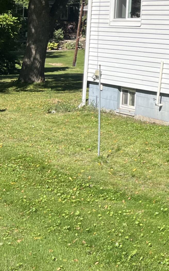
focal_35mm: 79
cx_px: 350
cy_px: -19
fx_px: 582
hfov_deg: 13.7
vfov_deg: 24.6
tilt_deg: +5.2
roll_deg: -0.6
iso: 50
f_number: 1.6
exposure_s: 1/2062
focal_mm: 5.1
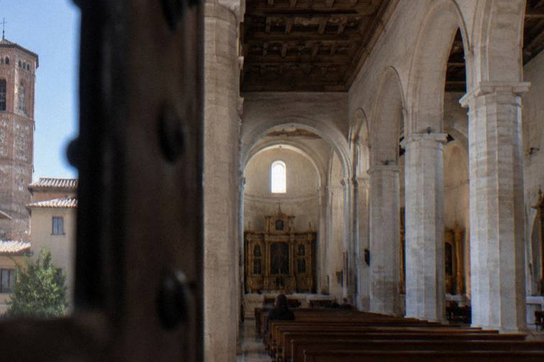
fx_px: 785
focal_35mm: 52
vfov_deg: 26.0
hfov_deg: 38.2
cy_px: 160
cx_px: 265
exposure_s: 1/80
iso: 320
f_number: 11
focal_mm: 40
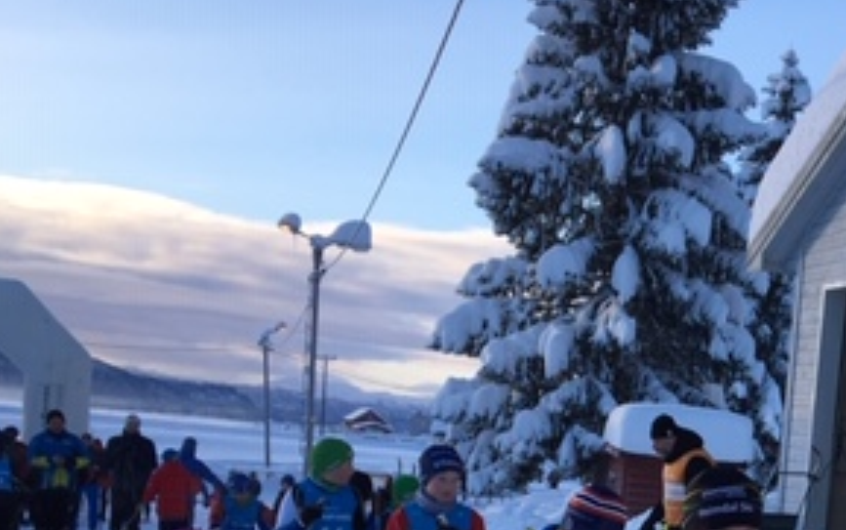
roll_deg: -5.2
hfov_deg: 28.5
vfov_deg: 18.4
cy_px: 589
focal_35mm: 68
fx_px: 1569
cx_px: 828
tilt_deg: -4.5
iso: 25
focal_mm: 4.15
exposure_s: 1/557
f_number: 2.2
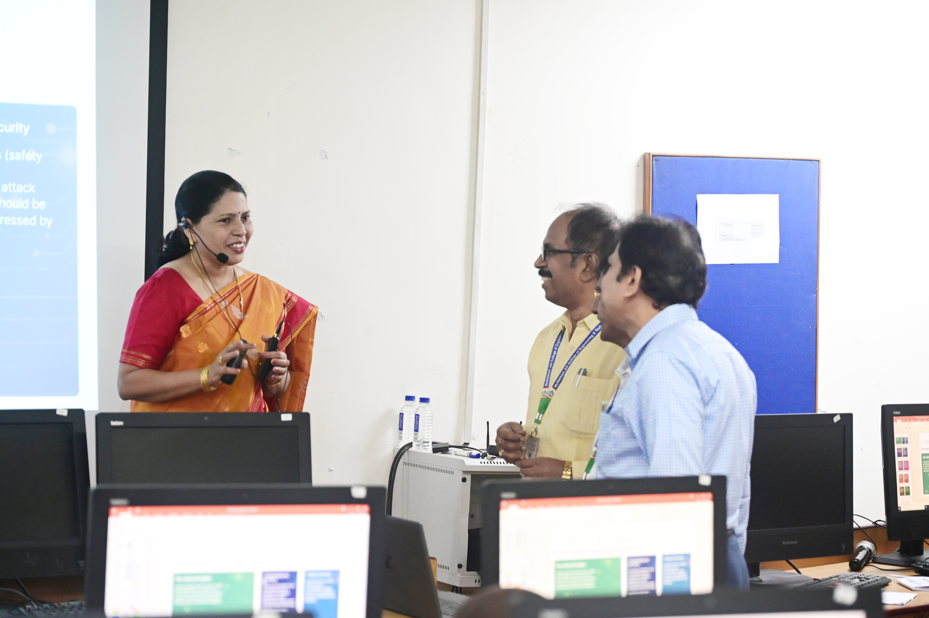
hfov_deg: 22.6
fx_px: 2321
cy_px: 309
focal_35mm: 90
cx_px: 464
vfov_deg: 15.2
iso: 4000
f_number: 4
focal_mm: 90
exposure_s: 1/125
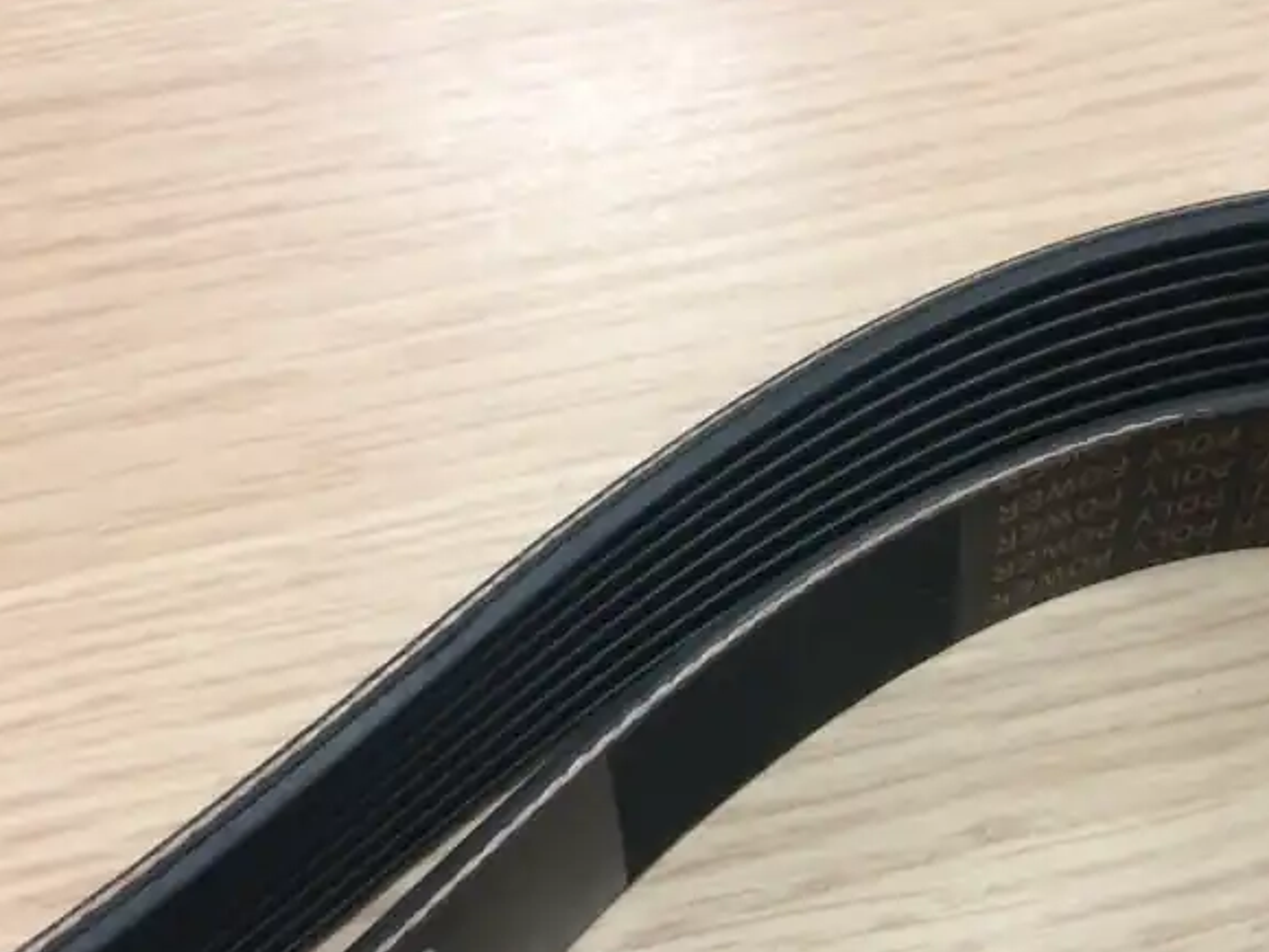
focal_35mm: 50
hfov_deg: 37.4
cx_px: 930
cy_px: 810
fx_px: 1833
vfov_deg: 28.3
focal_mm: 4.15
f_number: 2.2
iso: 100
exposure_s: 1/33
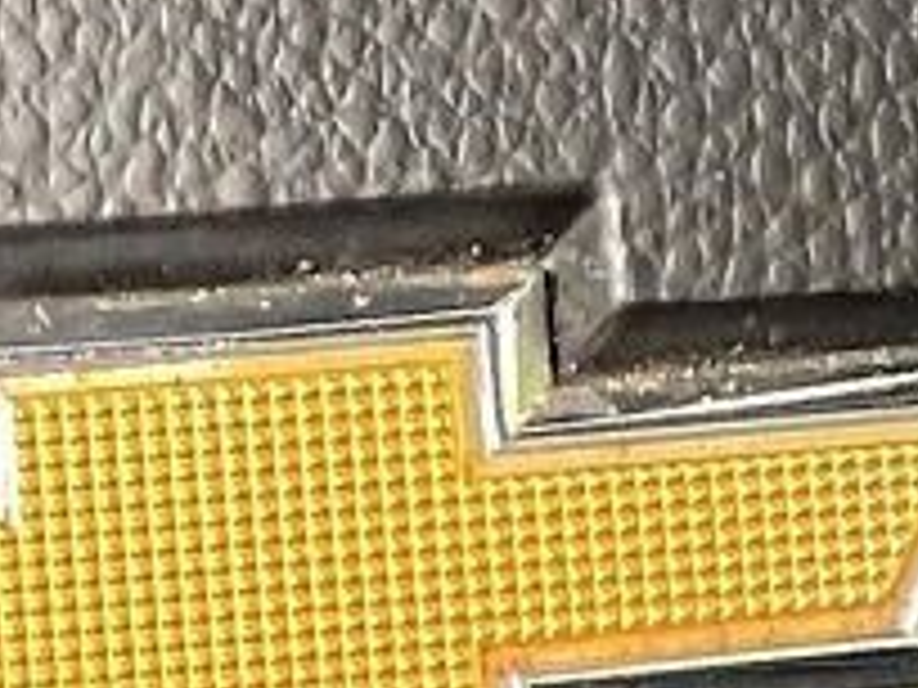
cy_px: 157
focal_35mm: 228
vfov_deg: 6.5
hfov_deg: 7.4
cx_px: 3042
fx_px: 6046
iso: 125
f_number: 1.8
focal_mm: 3
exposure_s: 1/60
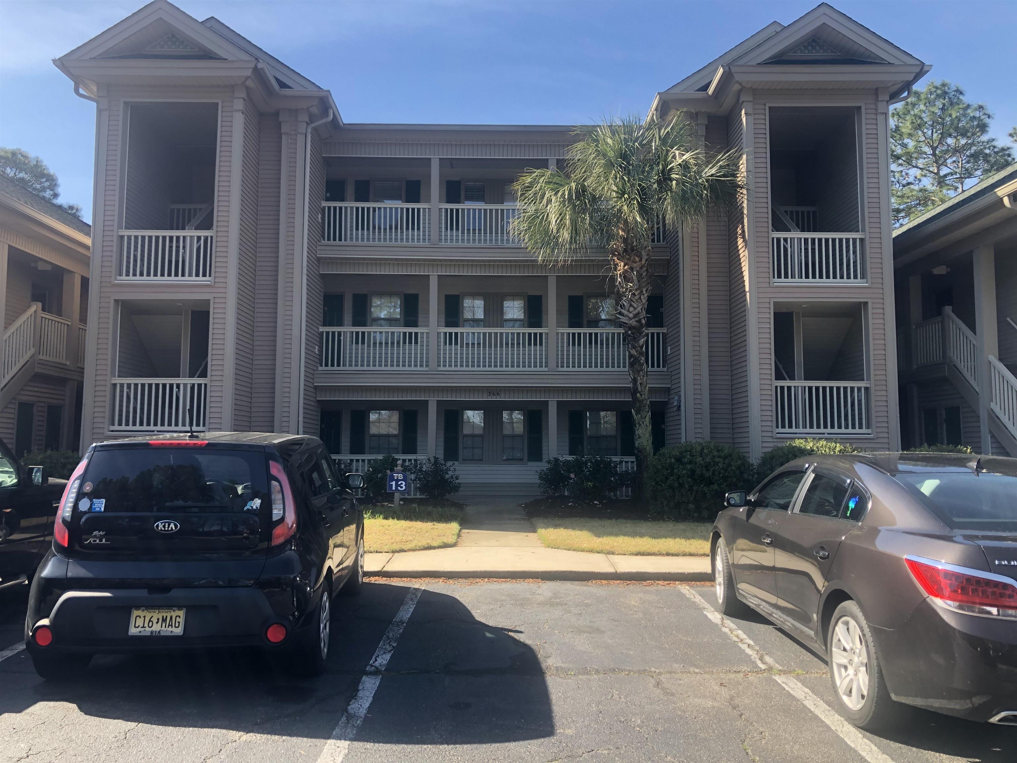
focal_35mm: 28
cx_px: 508
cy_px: 382
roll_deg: +0.1
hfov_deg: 63.4
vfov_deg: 49.7
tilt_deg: +4.4
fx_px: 823
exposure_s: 1/506
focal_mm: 3.99
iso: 20
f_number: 1.8
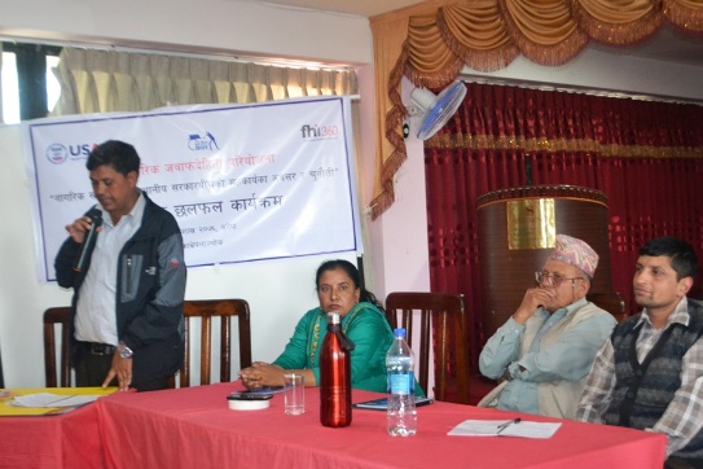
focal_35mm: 46
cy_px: 240
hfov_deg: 42.7
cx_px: 374
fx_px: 898
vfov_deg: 29.2
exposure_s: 1/60
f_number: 4.2
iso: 2200
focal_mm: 26
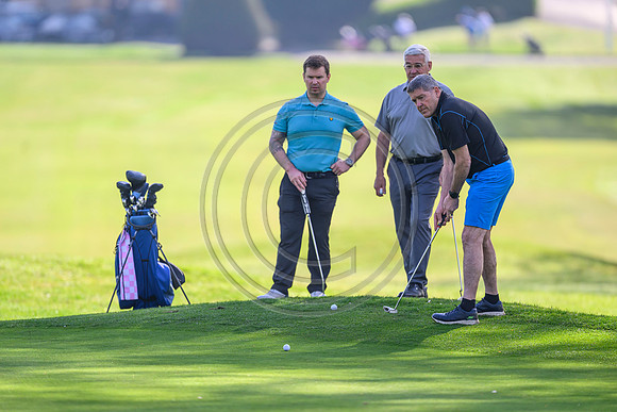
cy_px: 206
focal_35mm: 400
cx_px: 308
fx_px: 6857
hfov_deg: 5.2
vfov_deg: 3.4
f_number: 2.8
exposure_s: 1/3200
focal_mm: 400
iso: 500
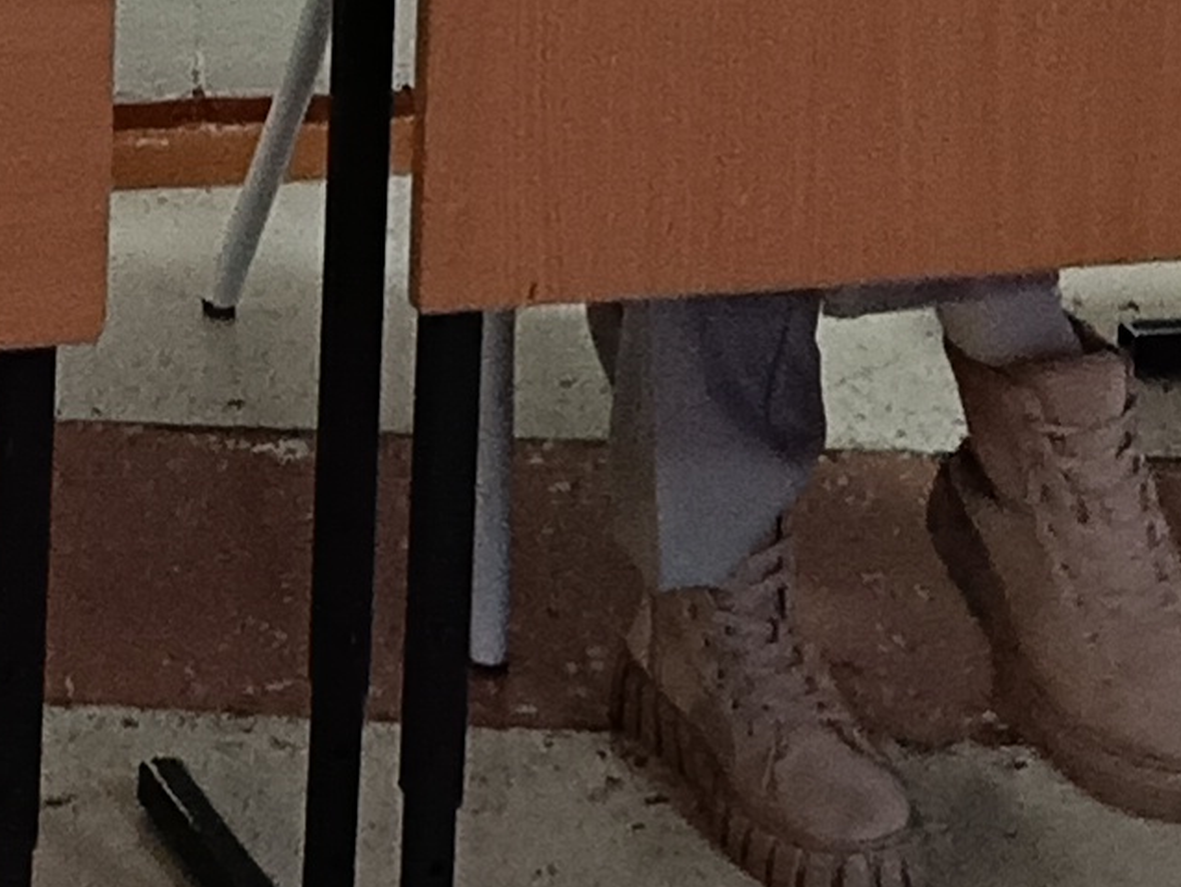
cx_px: -765
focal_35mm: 163
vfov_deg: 8.6
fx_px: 5563
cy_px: -978
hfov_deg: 11.5
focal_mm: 5.25
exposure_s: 1/25
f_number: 1.75
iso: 500
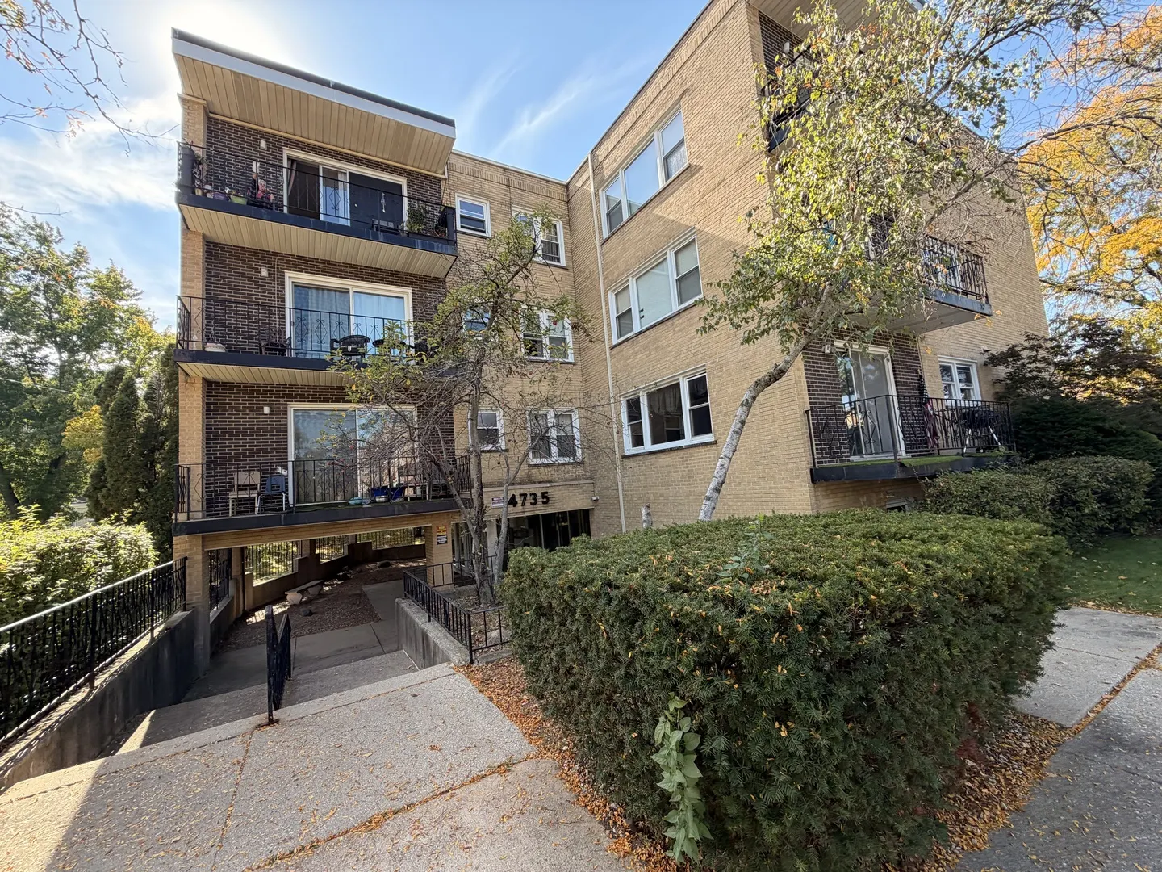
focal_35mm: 14
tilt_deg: +7.0
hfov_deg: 102.1
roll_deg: +5.6
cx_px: 581
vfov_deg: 85.7
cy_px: 436
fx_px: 470
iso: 40
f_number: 2.2
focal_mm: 2.22
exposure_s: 1/233
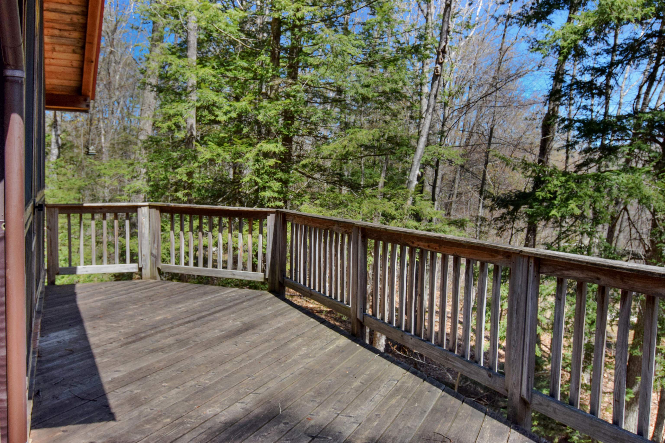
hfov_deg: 57.2
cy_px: 222
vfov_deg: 40.0
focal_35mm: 33
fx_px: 610
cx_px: 332
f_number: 13
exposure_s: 1/640
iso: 800
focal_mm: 22
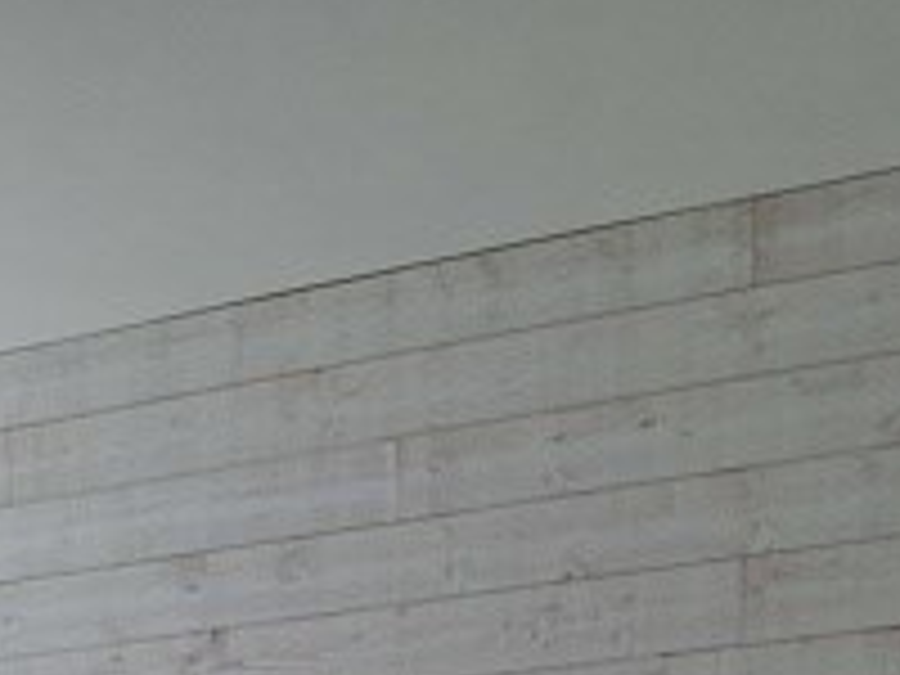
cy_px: 1318
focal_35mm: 92
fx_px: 2392
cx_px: -45
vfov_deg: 13.8
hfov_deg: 20.5
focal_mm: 5.54
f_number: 1.8
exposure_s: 1/120
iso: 80
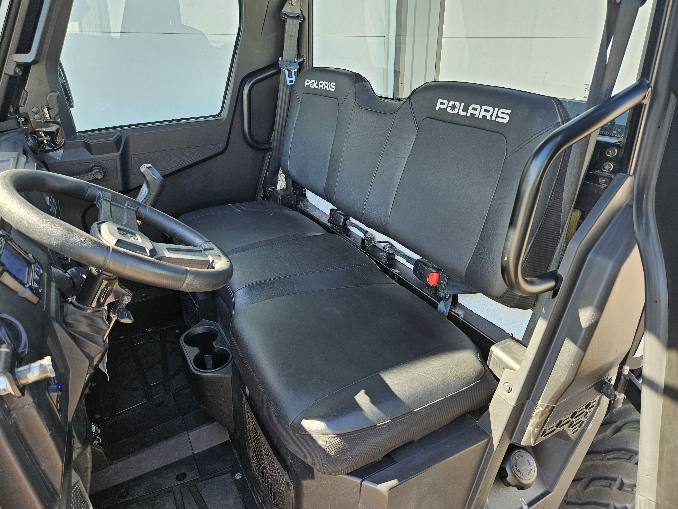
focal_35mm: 23
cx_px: 339
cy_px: 254
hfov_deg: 73.9
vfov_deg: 58.9
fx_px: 450
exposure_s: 1/120
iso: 32
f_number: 1.8
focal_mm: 5.4
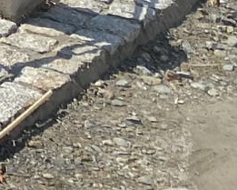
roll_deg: -0.1
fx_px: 1396
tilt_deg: -2.2
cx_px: -628
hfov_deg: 7.6
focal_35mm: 199
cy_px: -449
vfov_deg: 6.8
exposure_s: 1/2890
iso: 32
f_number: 1.8
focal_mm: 4.25
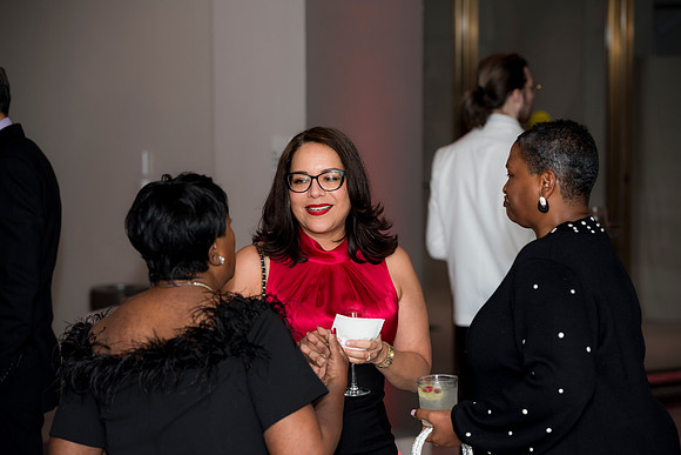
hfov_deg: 18.5
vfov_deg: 12.4
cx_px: 340
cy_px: 228
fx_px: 2093
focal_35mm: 111
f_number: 3.5
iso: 800
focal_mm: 110
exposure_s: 1/125
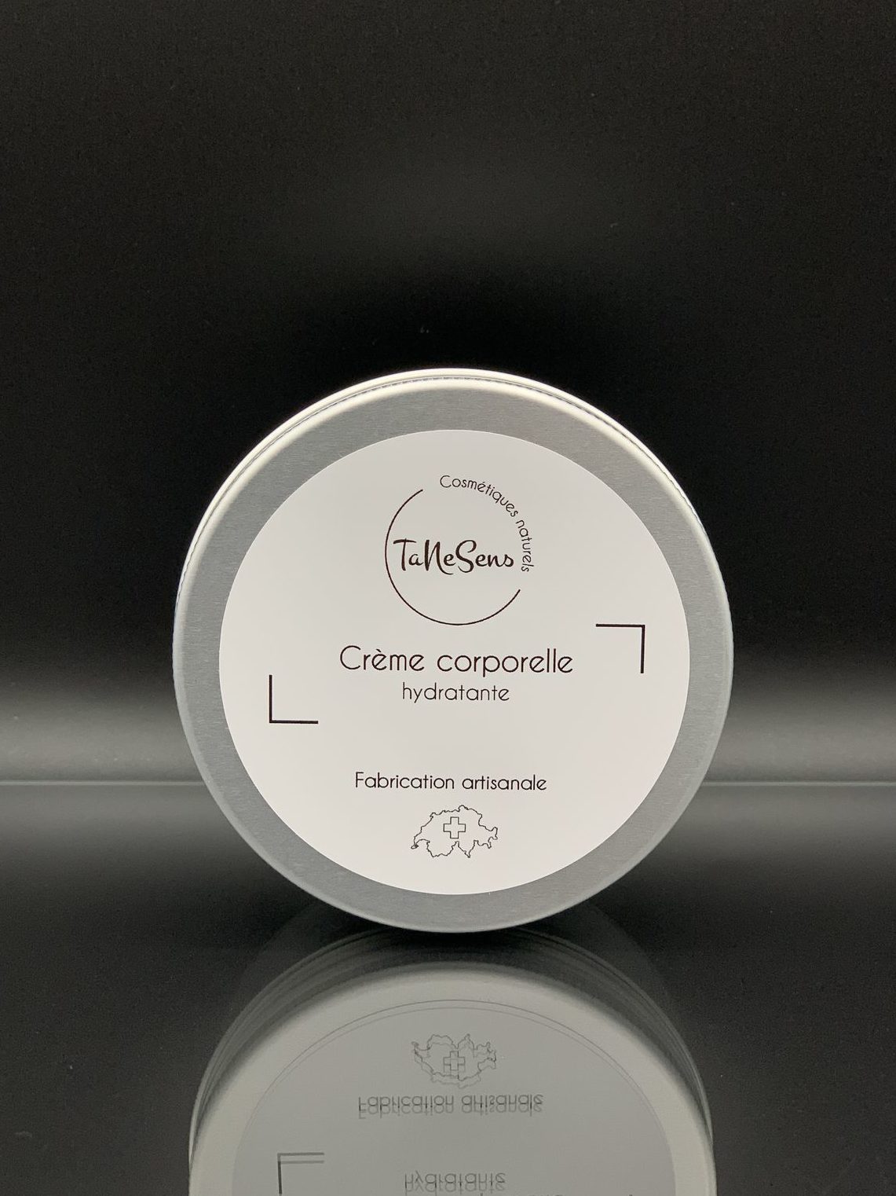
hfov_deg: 28.0
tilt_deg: -10.4
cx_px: 448
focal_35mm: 52
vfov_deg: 36.8
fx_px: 1795
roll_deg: +0.1
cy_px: 598
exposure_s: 1/122
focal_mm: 6
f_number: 2.4
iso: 40
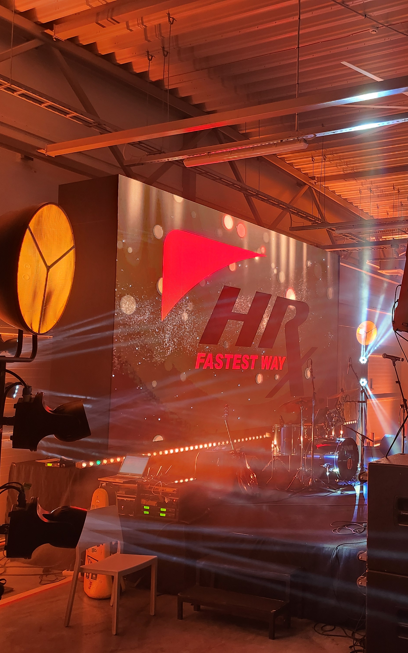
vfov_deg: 56.7
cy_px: 327
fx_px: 605
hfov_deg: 34.7
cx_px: 382
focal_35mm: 34
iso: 250
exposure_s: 1/40
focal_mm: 5
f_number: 1.8
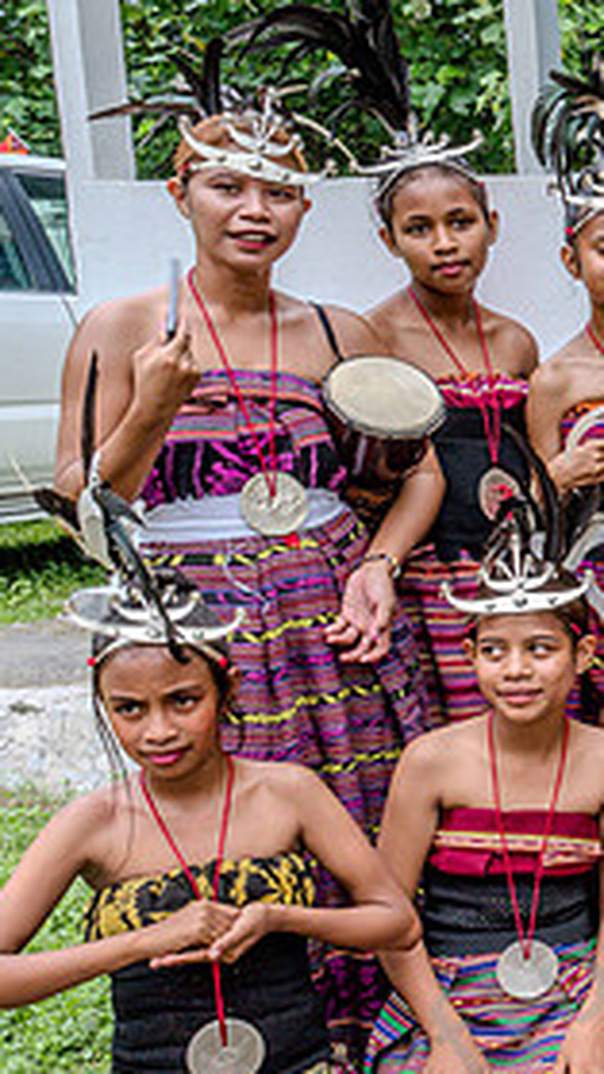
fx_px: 2049
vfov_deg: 29.3
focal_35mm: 72
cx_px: 1291
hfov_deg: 13.7
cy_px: 642
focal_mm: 26
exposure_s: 1/200
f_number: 8
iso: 400
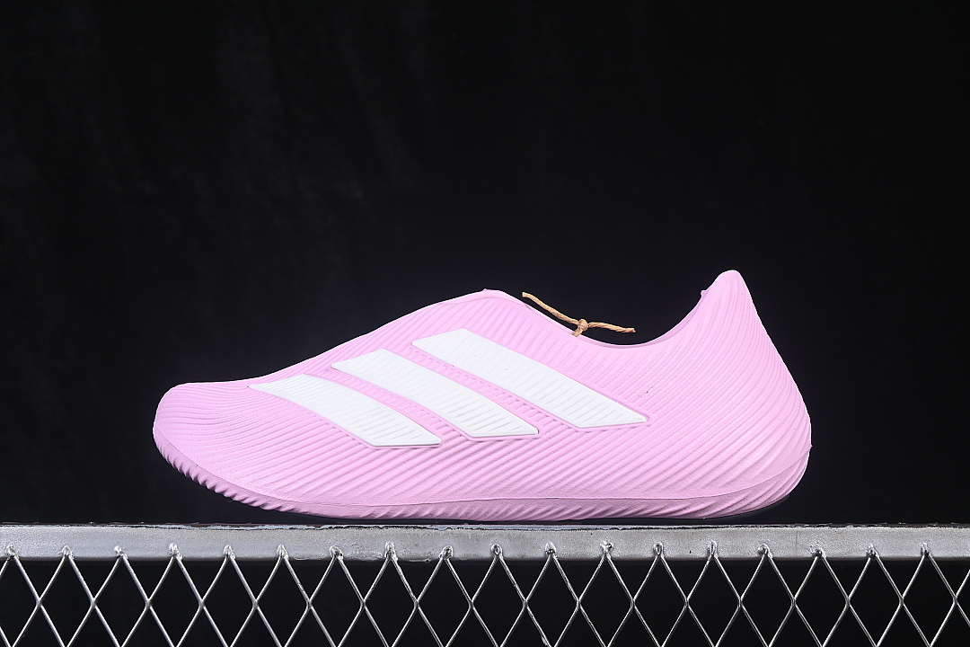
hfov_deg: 27.0
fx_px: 2021
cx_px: 485
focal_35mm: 75
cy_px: 324
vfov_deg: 18.2
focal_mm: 50
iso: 160
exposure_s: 1/80
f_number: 8
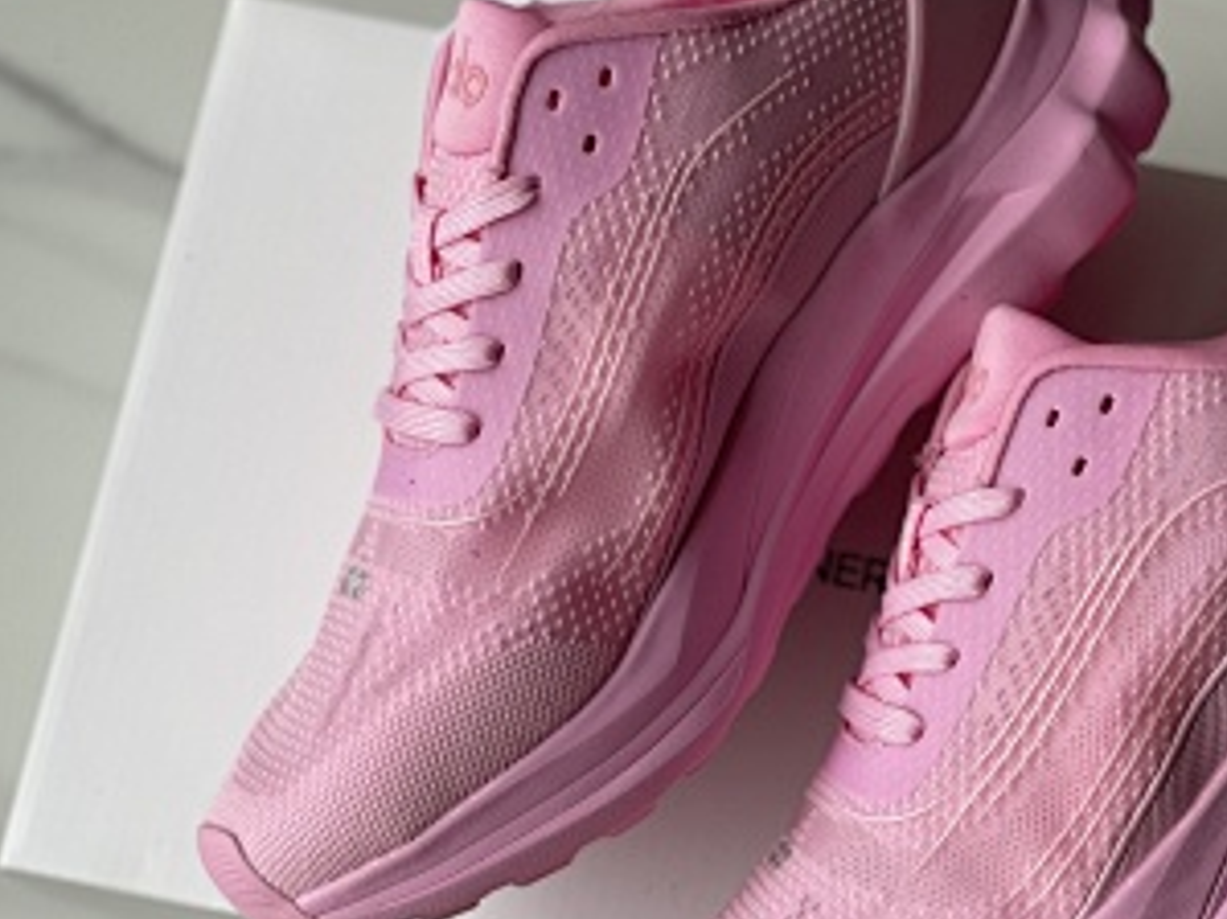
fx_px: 3791
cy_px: 515
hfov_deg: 18.3
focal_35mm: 107
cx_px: 915
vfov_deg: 13.8
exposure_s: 1/121
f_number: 2.2
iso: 32
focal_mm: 7.5
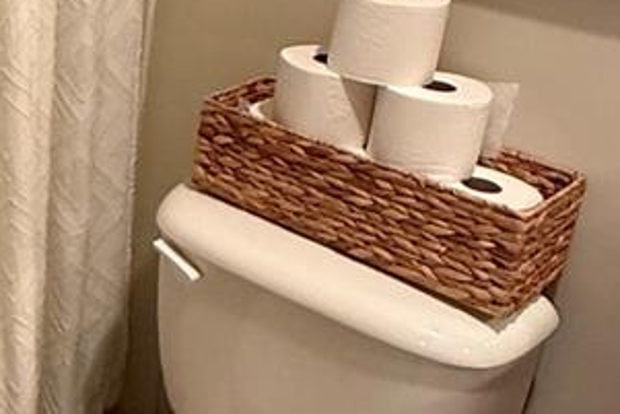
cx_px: -233
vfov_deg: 22.7
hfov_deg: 27.4
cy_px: 19
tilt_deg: -19.2
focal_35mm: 58
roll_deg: +1.7
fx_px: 999
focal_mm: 2.22
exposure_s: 1/60
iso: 400
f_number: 2.2
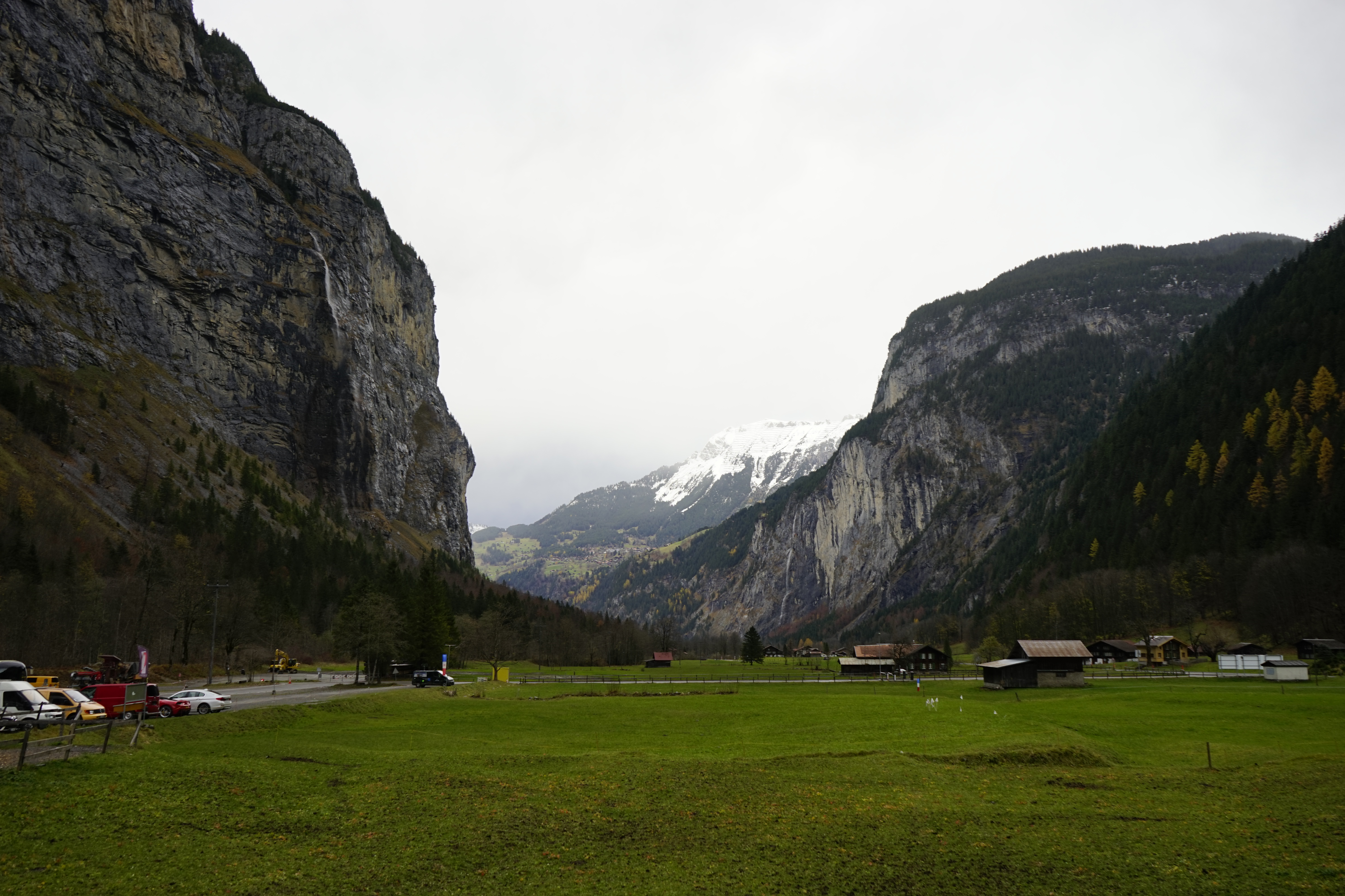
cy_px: 448
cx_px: 672
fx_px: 1046
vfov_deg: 46.4
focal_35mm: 28
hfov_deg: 65.5
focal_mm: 28
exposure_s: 1/80
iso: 100
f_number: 6.3
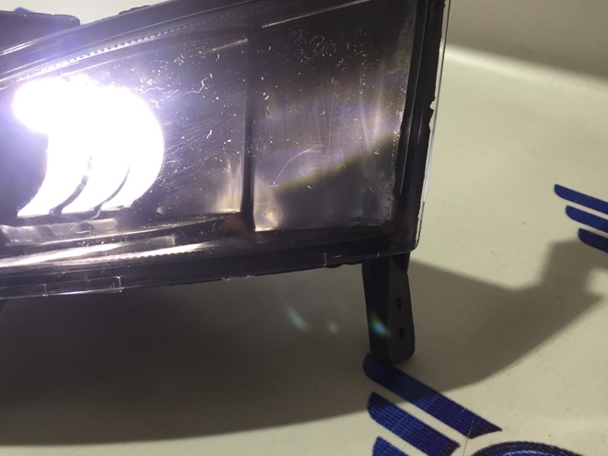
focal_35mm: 45
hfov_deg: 41.6
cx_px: 211
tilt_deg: -34.4
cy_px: 205
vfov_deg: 32.2
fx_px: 790
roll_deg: -0.2
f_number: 2.2
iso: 50
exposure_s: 1/100
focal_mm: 4.15
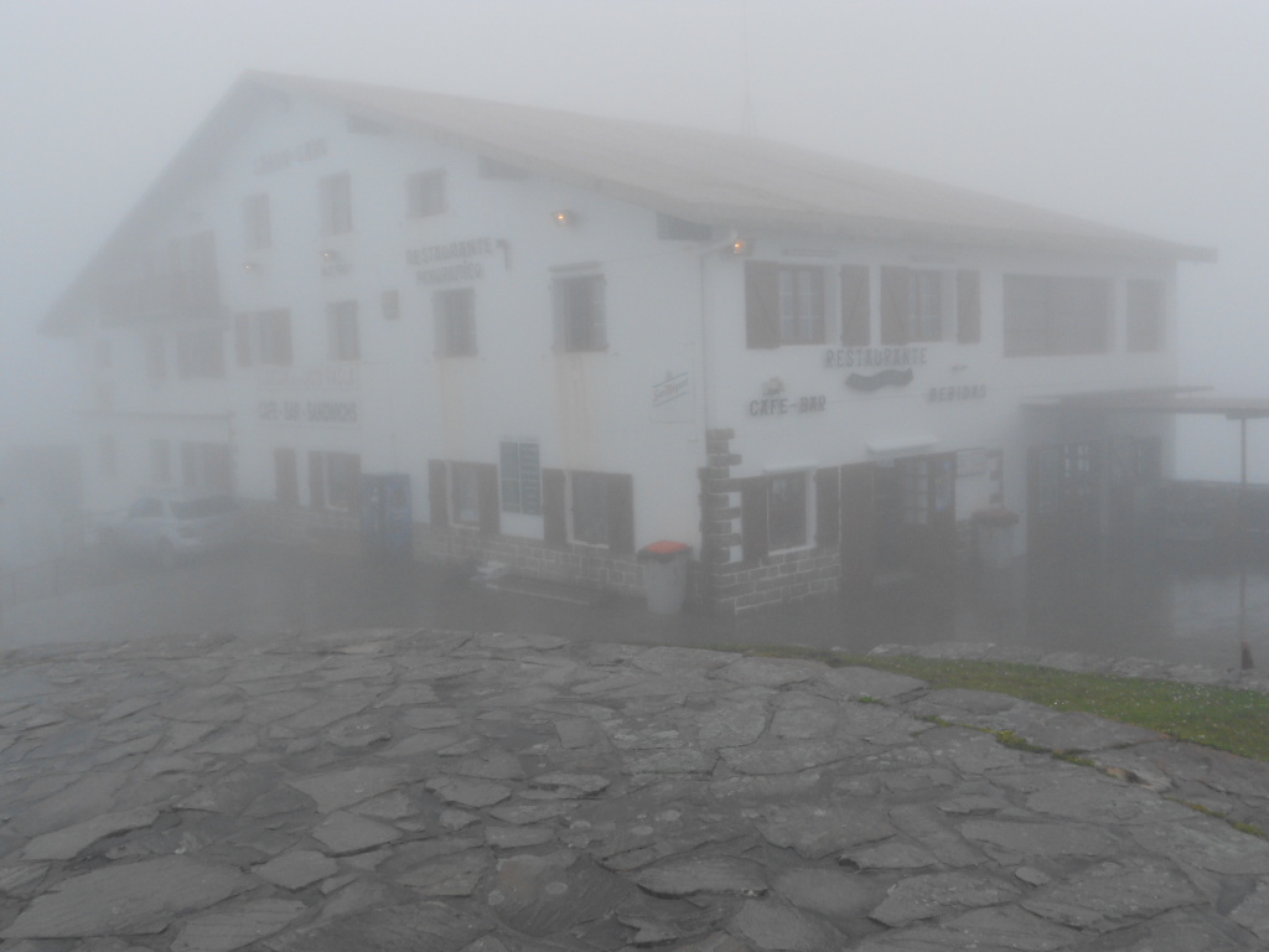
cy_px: 476
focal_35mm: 32
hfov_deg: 56.8
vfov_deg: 44.2
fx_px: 1173
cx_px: 634
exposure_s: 1/1500
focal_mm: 5.8
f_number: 3.6
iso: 80
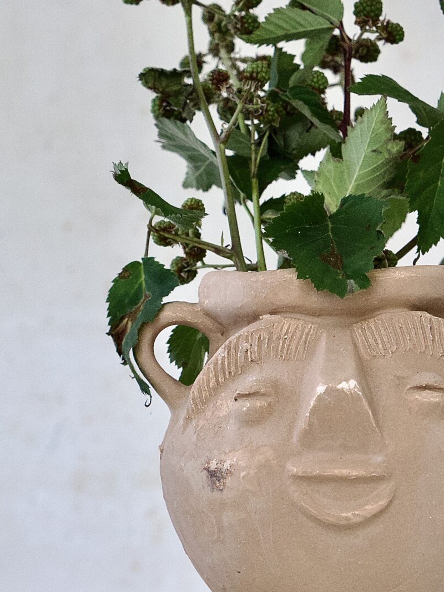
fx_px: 2496
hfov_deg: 10.1
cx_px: 354
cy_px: 245
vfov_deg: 13.5
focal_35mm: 146
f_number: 3.9
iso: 1250
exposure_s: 1/100
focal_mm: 38
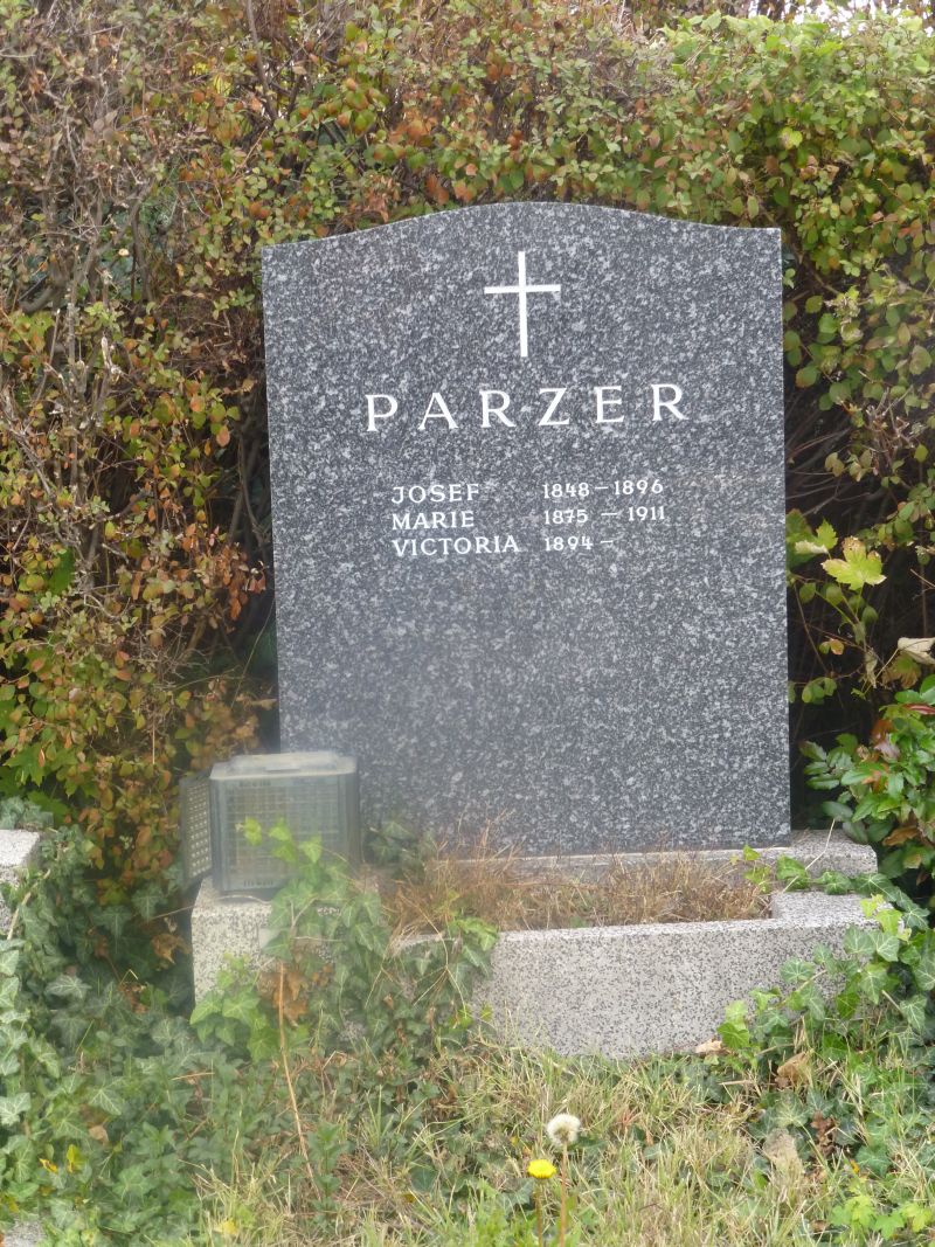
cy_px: 624
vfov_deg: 24.7
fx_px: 2846
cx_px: 468
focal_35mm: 79
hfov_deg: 18.7
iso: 160
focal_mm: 14.2
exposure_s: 1/60
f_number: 5.1
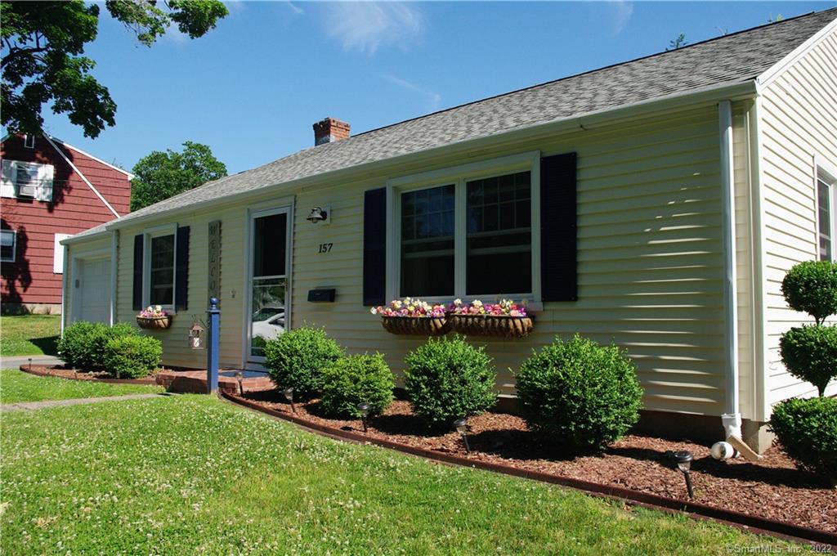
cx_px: 418
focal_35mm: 30
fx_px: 697
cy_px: 278
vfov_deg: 43.5
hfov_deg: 62.0
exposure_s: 1/1000
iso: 800
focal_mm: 20
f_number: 9.5
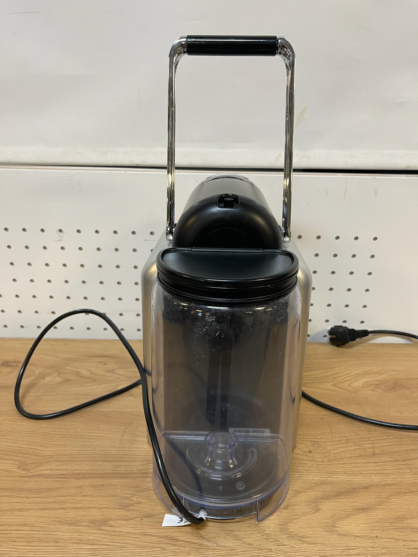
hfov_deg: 53.1
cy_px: 278
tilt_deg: -22.1
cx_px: 209
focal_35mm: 26
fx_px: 419
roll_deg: -1.1
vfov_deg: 67.3
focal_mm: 5.1
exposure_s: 1/50
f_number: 1.6
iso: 80
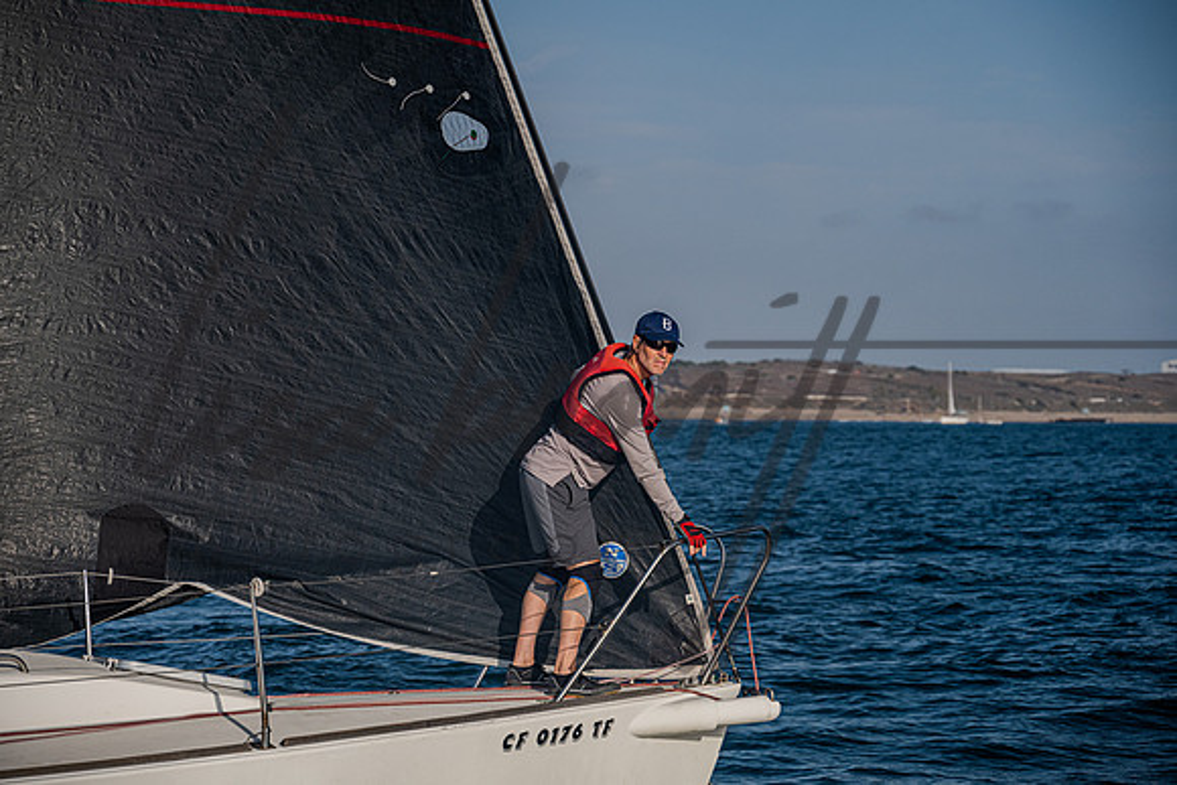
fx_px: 3761
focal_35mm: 115
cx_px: 588
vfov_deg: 11.9
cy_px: 392
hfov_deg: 17.8
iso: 400
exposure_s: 1/2000
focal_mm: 115
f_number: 6.3
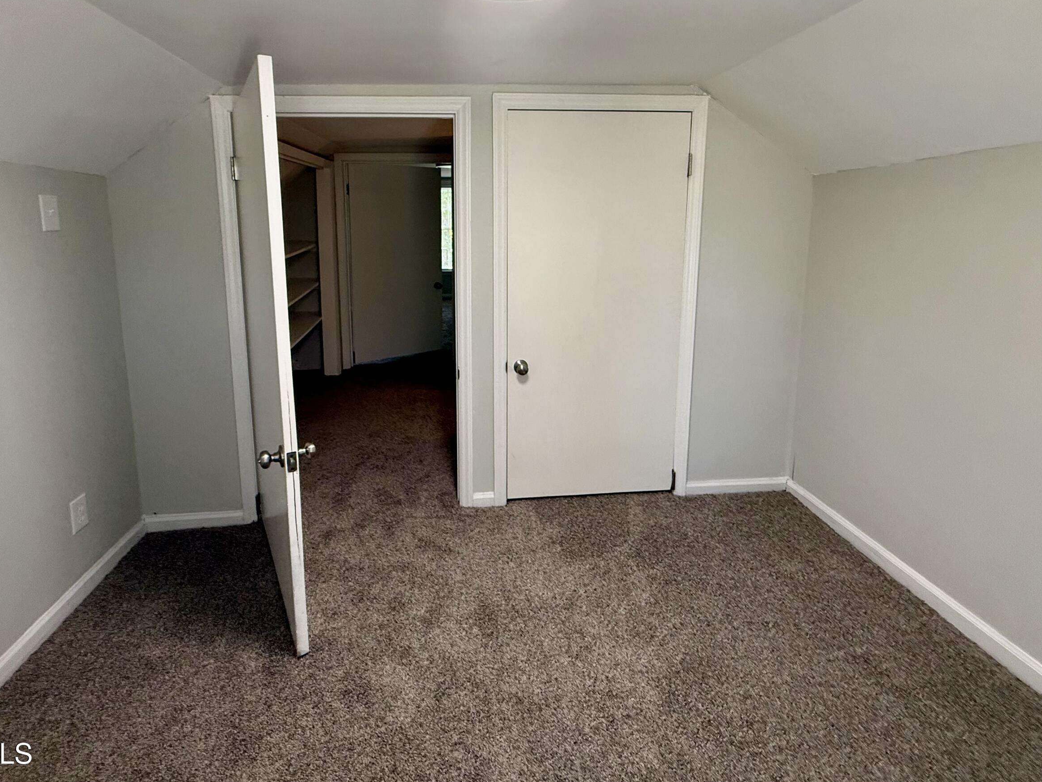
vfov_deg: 70.5
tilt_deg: -9.6
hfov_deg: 87.6
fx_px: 542
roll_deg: +0.3
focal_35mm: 18
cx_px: 488
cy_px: 297
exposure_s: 1/120
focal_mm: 2.22
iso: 250
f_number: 2.2
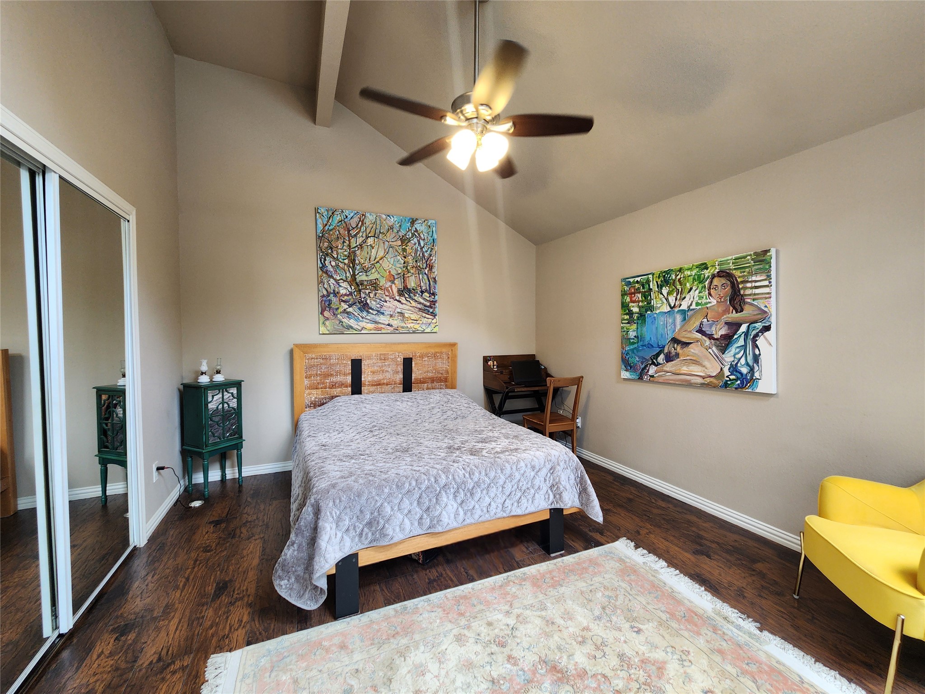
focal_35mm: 13
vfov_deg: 89.9
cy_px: 347
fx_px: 347
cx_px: 462
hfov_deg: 106.2
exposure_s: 1/60.2
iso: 160
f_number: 2.2
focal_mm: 2.2
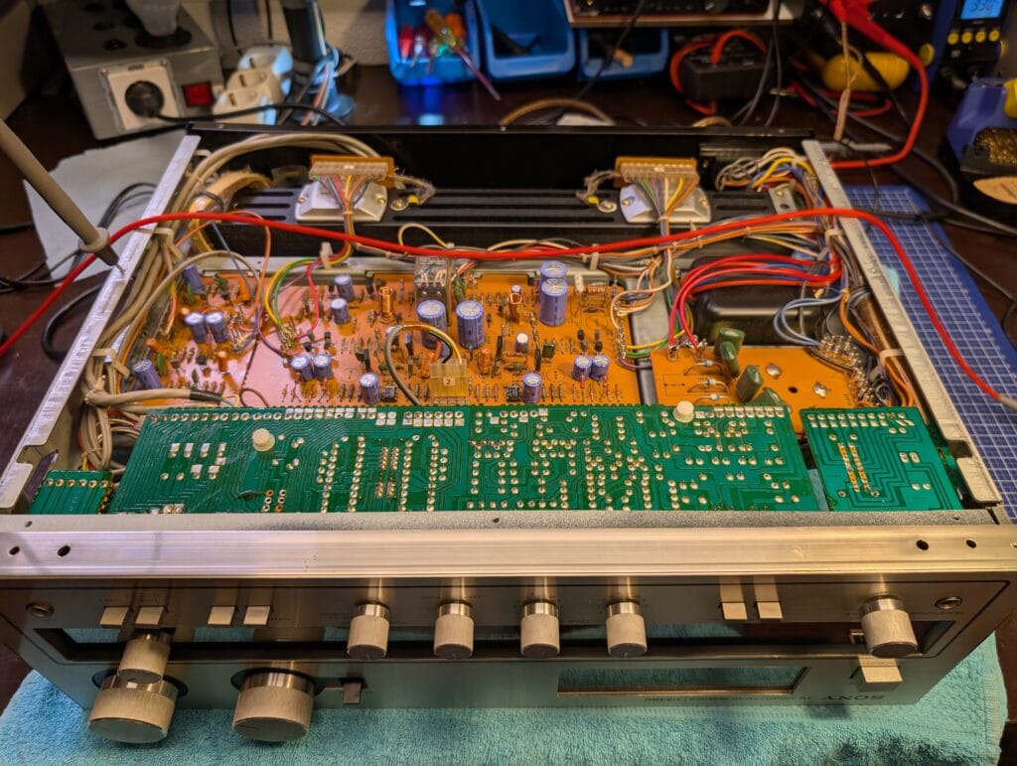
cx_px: 508
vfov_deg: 56.9
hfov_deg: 71.5
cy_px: 383
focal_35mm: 24
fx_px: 706
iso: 20
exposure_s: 1/427
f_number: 1.68
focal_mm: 6.9
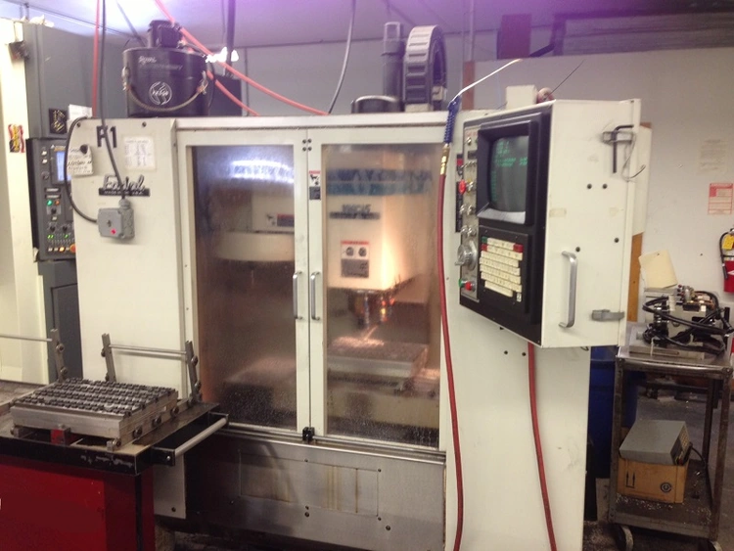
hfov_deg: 55.3
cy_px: 276
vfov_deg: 43.0
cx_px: 367
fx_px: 700
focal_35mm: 33
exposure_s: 1/20
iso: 100
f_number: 2.4
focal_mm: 4.13
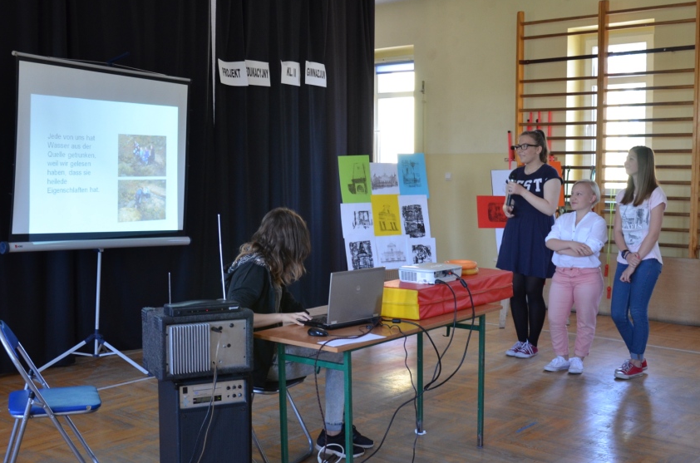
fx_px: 885
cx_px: 309
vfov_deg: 29.3
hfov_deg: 43.1
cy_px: 230
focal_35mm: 46
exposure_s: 1/60
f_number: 4
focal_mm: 25
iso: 800
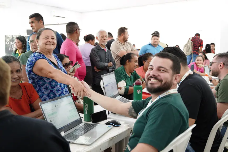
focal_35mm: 36
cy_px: 76
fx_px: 228
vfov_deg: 36.8
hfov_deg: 53.2
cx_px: 114
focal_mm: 24
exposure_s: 1/200
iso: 3200
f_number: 2.8
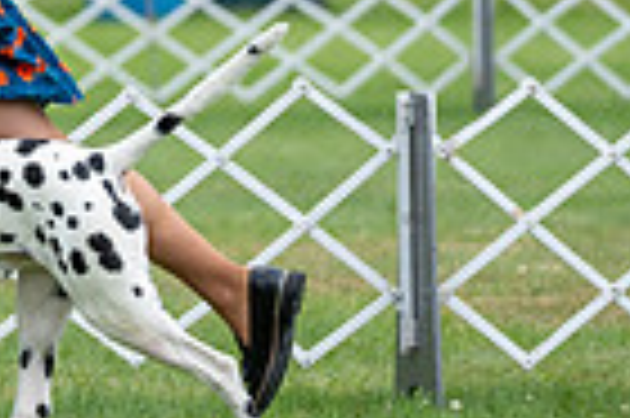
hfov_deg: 3.8
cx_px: -428
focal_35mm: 536
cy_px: -2
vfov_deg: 2.6
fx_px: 9369
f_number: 2.8
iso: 100
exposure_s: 1/500
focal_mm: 129
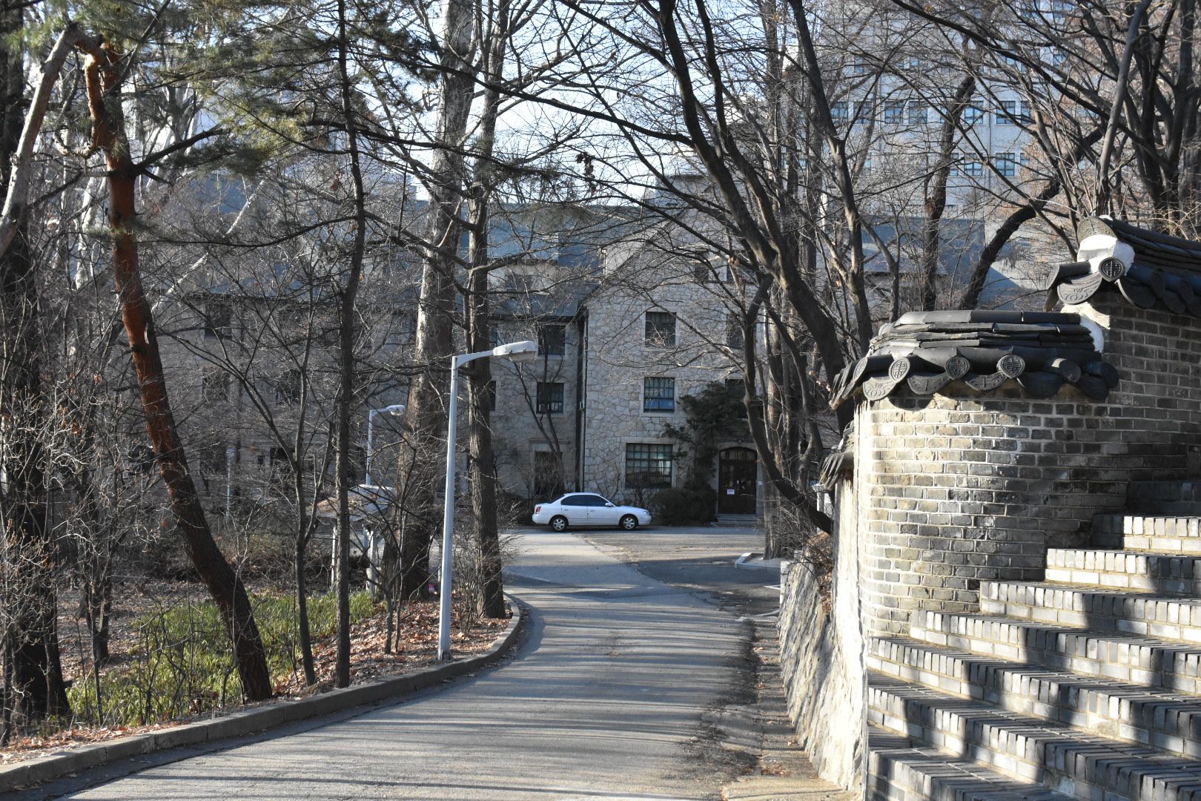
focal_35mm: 45
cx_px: 600
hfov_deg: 43.6
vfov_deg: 29.9
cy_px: 400
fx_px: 1501
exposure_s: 1/1250
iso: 3200
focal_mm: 30
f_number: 7.1
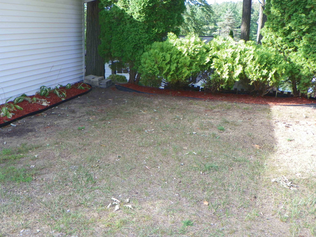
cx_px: 158
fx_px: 338
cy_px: 118
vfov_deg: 38.7
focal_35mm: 37
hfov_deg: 50.1
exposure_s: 1/100
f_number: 3.2
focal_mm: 6.6
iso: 64
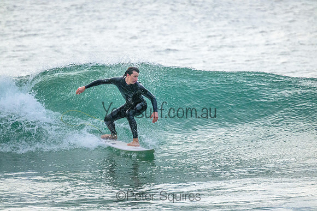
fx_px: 7046
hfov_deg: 2.6
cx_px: 158
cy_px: 106
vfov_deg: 1.7
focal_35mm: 800
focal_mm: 800
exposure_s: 1/2000
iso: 9000
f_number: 11
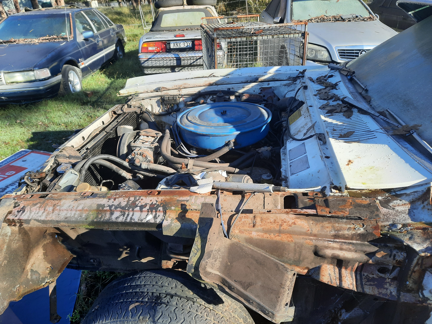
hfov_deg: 69.4
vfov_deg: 54.9
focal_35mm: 25
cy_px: 162
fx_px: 312
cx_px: 216
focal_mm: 4.6
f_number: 2
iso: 32
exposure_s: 1/222
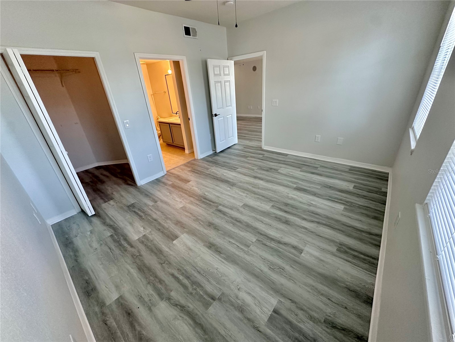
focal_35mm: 14
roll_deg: +4.2
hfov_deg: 102.1
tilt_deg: -26.2
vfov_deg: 85.7
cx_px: 228
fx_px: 184
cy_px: 171
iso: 320
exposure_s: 1/120
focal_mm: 2.22
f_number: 2.2
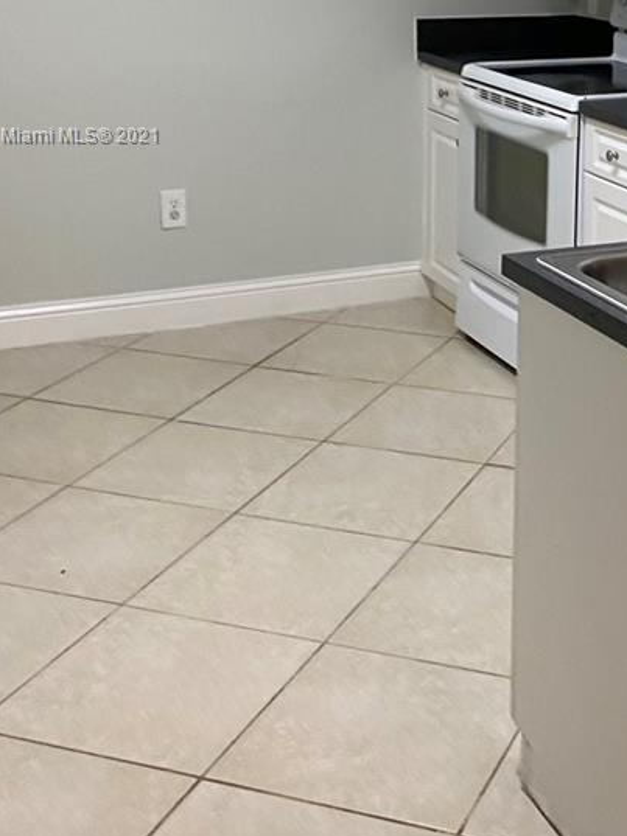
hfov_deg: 24.4
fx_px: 1402
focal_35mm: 58
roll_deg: -1.0
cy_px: 137
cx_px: 574
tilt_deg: -7.3
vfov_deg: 32.1
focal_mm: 4.25
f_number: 1.8
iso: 100
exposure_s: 1/60
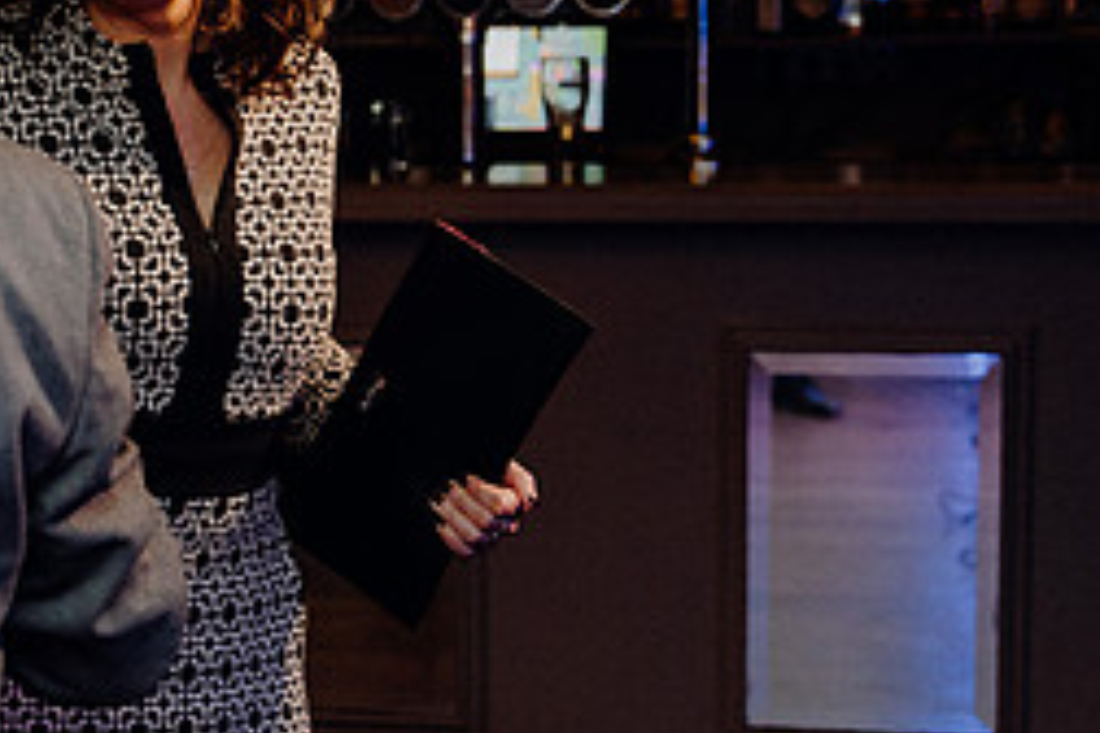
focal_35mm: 92
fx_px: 2811
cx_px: 65
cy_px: 268
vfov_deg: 14.8
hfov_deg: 21.5
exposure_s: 1/160
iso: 2500
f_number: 3.5
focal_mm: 40
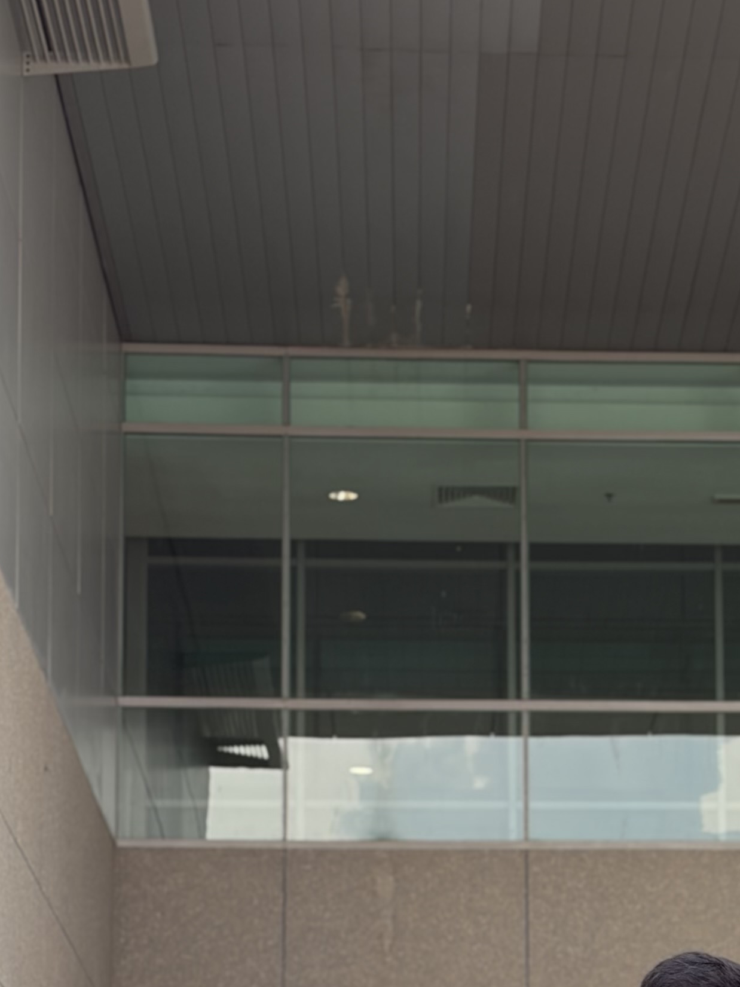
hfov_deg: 11.6
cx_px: 689
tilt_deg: +9.8
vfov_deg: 15.3
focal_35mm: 127
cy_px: 917
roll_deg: +0.3
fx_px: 3620
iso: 50
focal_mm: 5.96
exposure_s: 1/117
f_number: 1.6
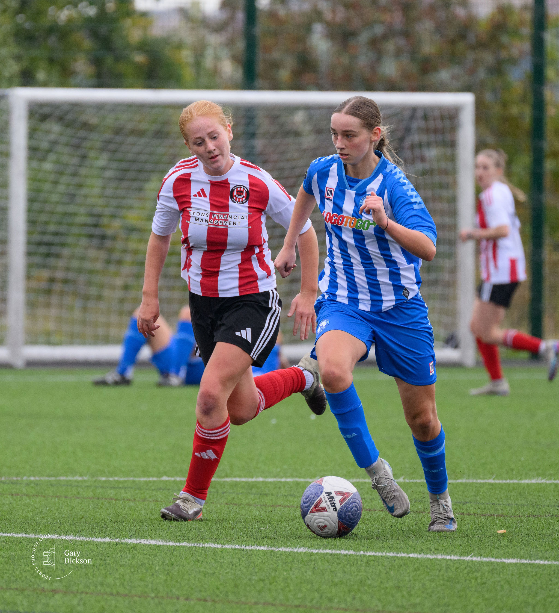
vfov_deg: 3.1
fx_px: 11446
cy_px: 301
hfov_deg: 2.8
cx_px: 268
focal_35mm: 597
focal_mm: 320
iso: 1800
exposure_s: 1/1250
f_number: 5.3
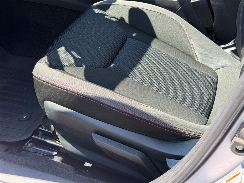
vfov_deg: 30.3
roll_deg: -1.3
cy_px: 92
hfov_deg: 39.7
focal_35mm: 48
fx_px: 338
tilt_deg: -39.1
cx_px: 122
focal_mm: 6.76
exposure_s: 1/314
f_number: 1.78
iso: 64
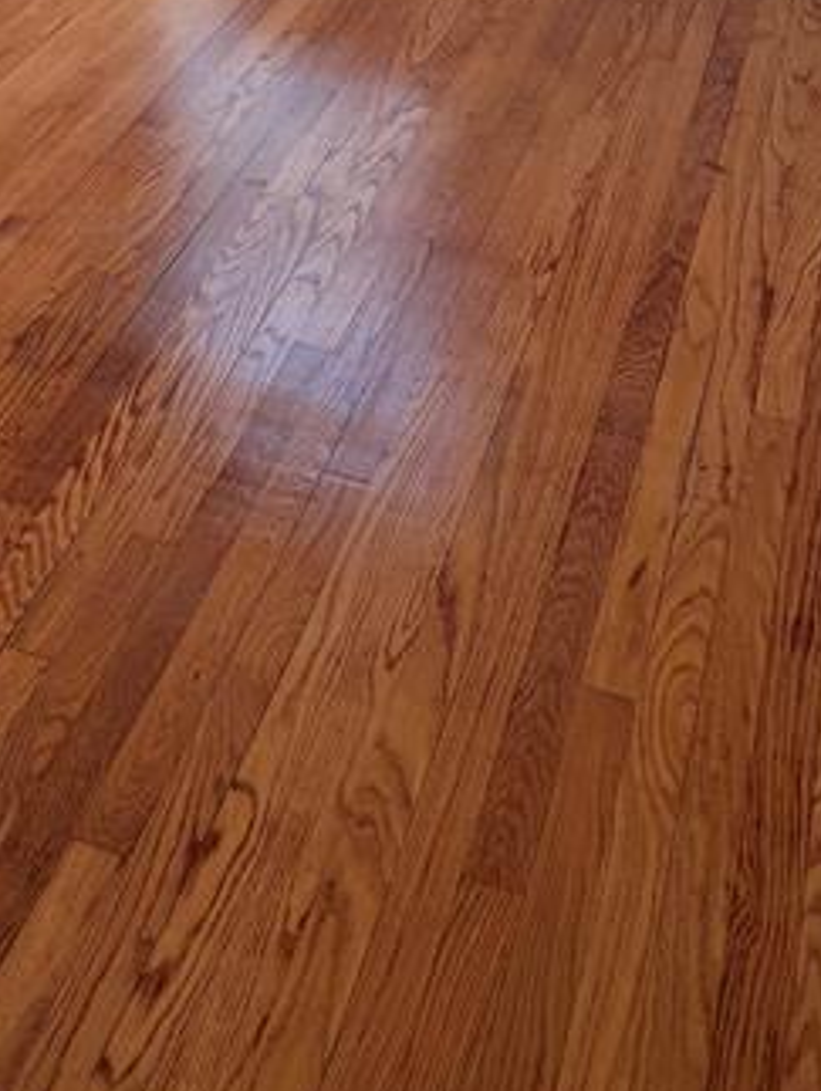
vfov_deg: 30.3
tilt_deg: -18.8
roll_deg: +0.3
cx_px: -3
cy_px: -105
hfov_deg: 24.5
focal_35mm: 57
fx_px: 1799
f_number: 1.78
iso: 80
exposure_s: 1/170
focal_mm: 6.76
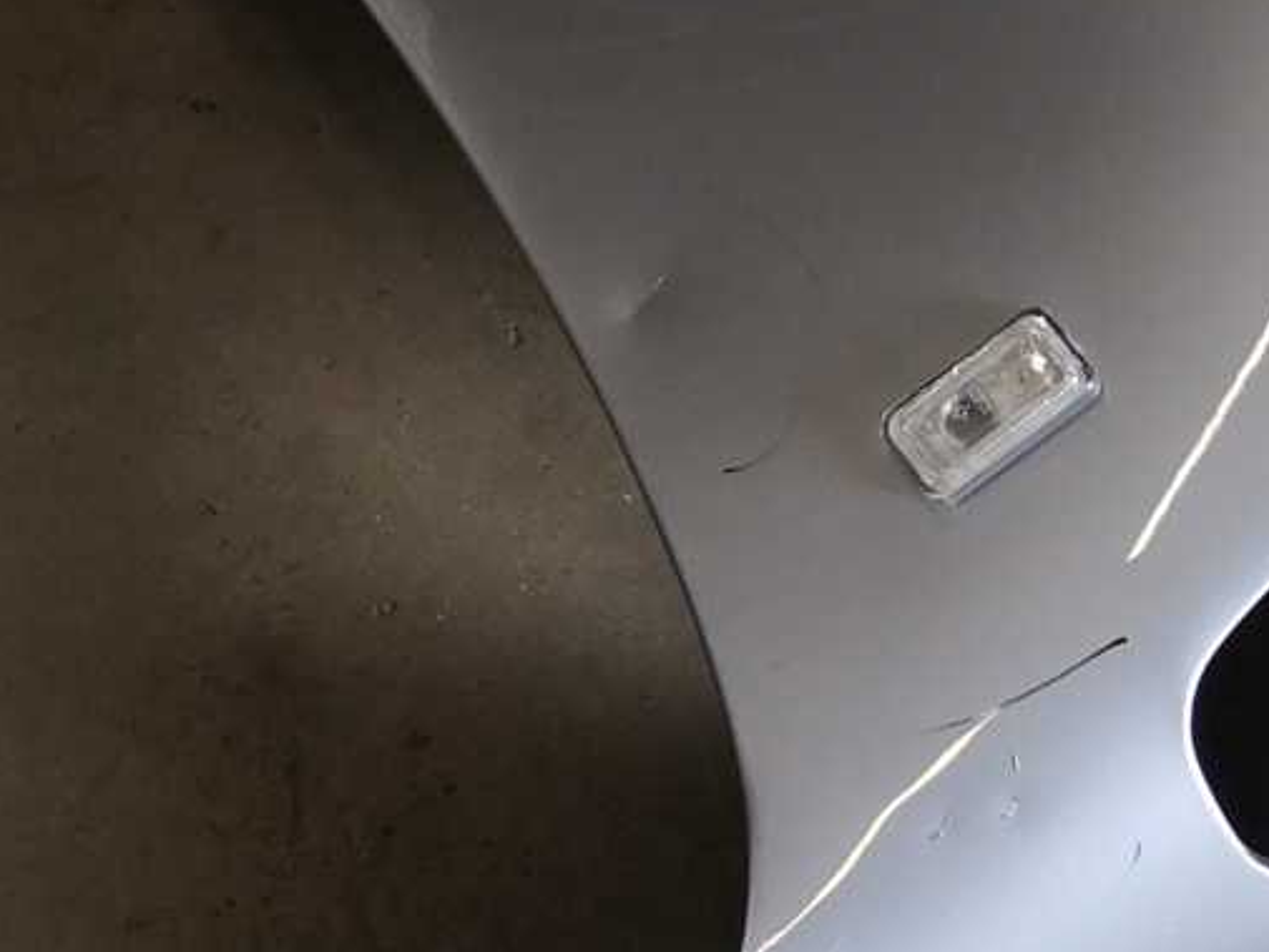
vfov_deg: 13.7
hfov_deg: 17.2
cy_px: 88
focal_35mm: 107
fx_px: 3923
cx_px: 1664
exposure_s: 1/100
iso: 80
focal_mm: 3.95
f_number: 1.8
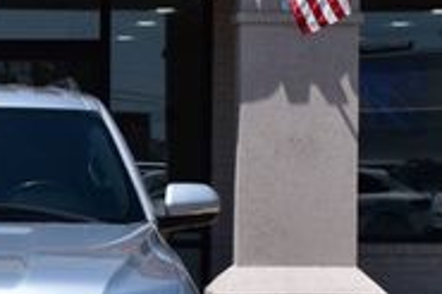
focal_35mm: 151
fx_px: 1849
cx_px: -69
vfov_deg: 9.1
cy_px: 265
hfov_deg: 13.3
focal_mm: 29
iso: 200
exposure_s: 1/500
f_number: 11
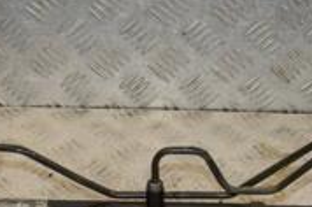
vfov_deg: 10.7
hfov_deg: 16.2
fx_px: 1096
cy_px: 203
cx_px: 140
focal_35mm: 127
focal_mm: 25
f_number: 7.1
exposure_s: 1/200
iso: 800
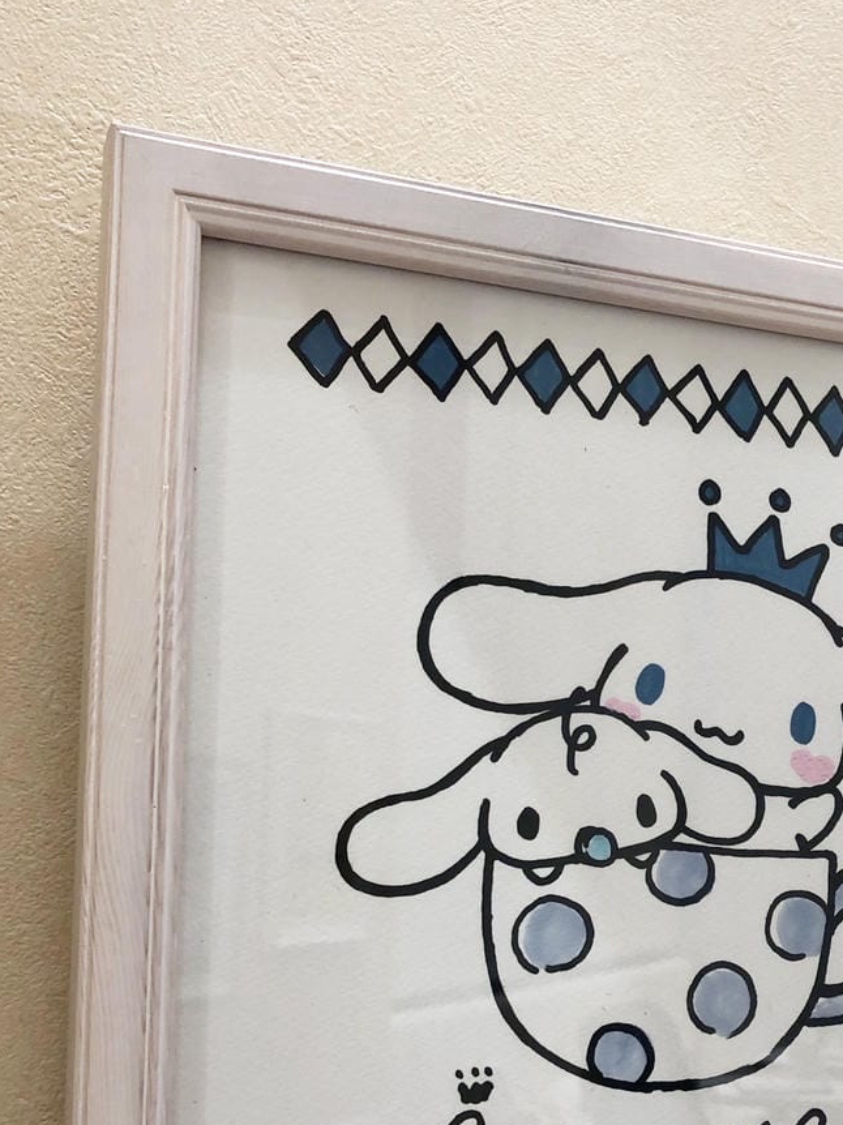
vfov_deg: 36.4
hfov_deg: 27.0
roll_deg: +0.9
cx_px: 758
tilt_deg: +7.5
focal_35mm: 52
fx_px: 1689
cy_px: 766
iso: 25
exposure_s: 1/33
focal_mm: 3.99
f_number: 1.8
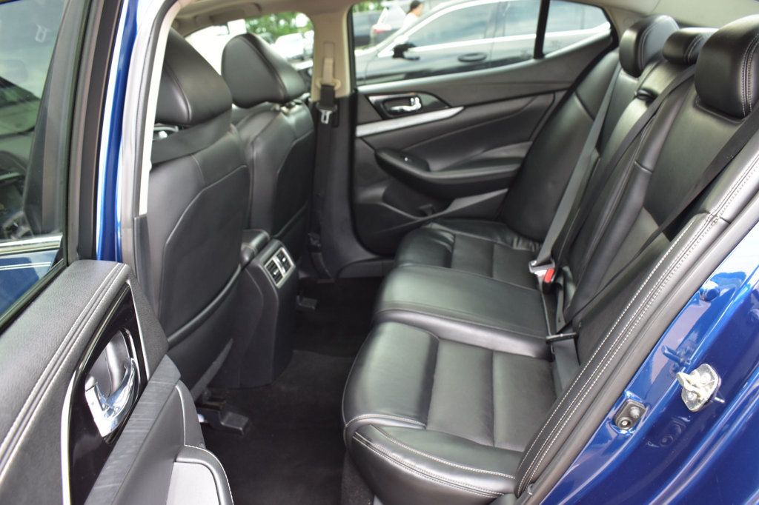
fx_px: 632
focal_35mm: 30
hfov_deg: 61.9
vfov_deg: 43.6
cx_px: 380
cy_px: 252
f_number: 6.3
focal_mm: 20
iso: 720
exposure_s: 1/15
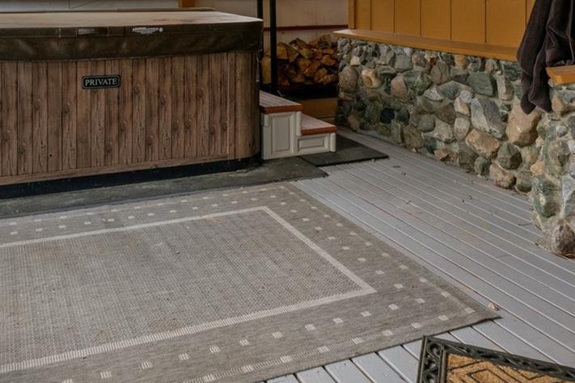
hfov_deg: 52.4
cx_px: 207
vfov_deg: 33.1
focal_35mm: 36
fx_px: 575
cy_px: -18
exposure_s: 1/200
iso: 400
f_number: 8
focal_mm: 16
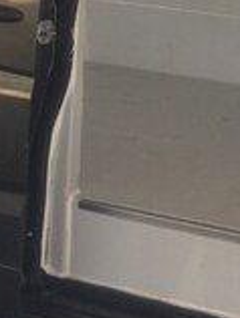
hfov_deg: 15.6
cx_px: 292
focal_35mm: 91
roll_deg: -0.1
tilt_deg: -4.0
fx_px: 839
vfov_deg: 20.1
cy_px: -64
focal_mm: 4.15
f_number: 2.2
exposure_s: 1/100
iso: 40
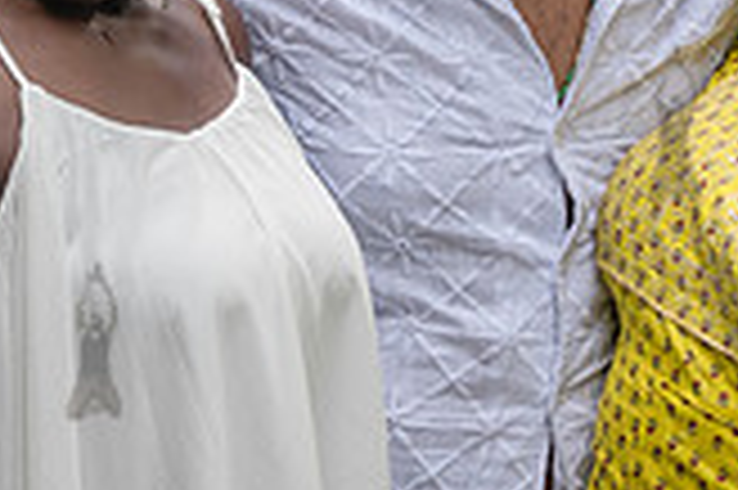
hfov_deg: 8.5
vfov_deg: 5.6
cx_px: 90
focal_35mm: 243
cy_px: -94
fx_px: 4976
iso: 640
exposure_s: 1/800
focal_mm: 66
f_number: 4.5
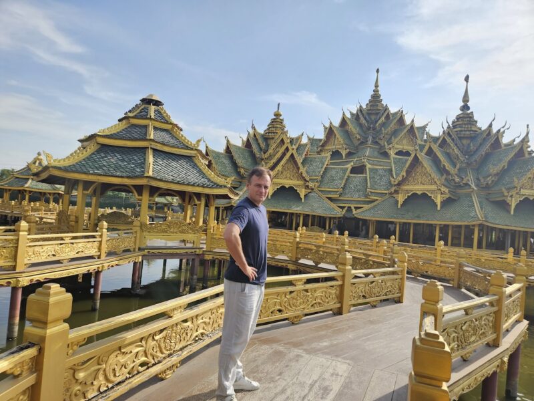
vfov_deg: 58.9
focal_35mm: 23
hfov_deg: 73.9
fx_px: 355
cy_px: 200
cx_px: 267
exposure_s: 1/1148
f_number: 1.8
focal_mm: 5.4
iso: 25
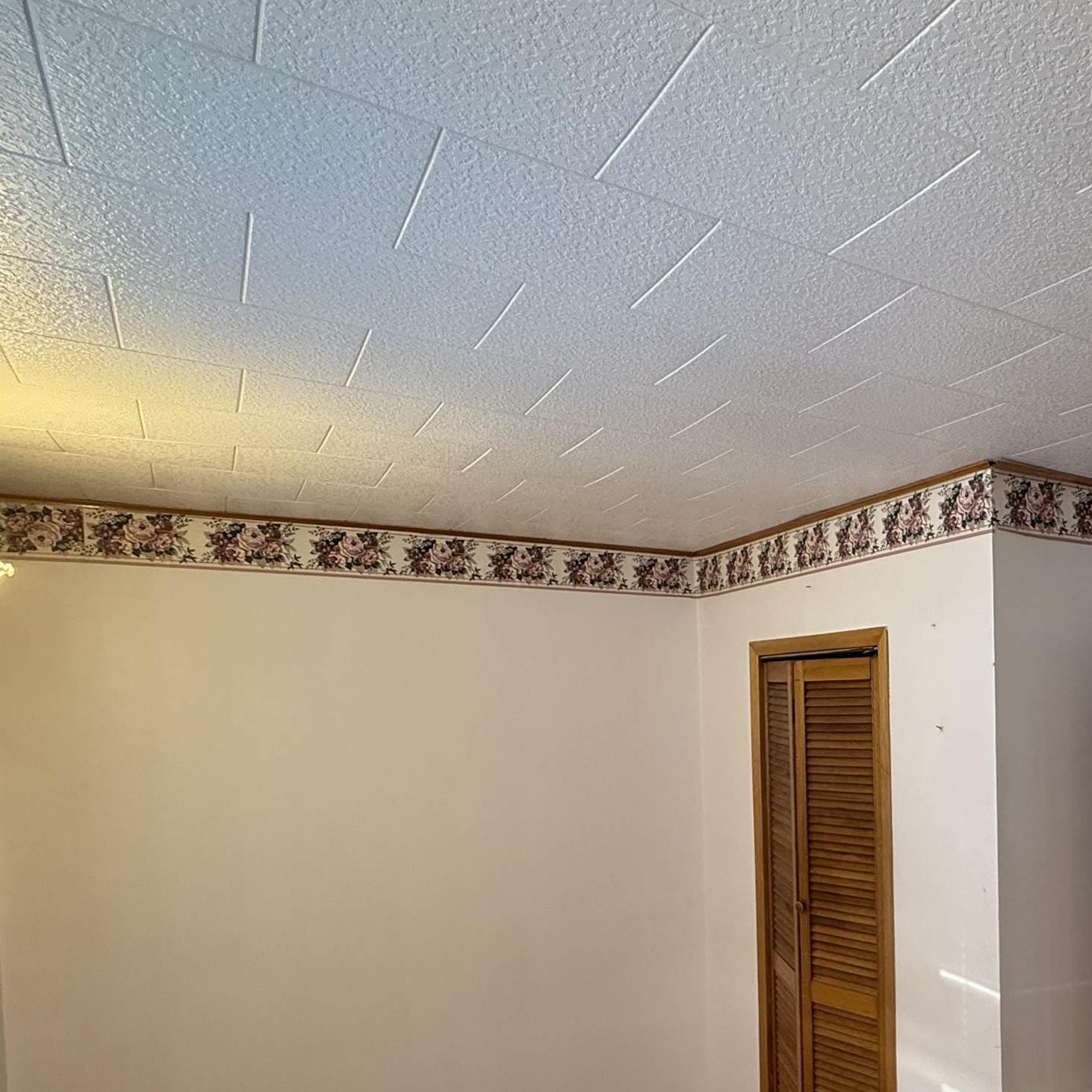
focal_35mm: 26
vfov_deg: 59.9
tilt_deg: -0.9
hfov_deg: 54.9
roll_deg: +1.1
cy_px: 705
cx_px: 931
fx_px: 928
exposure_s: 1/60
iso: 160
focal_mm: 2.22
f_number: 2.2
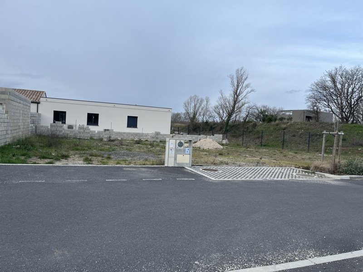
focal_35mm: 26
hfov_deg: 67.3
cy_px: 136
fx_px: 273
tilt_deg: -2.0
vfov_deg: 53.1
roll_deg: -3.0
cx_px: 182
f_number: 1.6
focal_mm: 5.1
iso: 50
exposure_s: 1/992
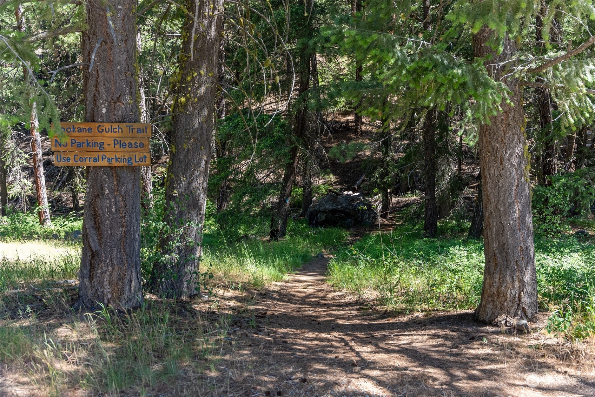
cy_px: 198
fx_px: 600
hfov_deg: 52.7
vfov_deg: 36.6
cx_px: 298
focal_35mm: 36
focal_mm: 36.3
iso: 200
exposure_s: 1/160
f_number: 4
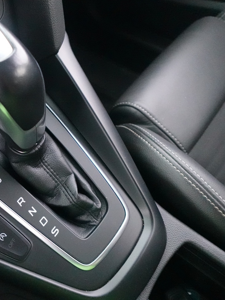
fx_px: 251
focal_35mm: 29
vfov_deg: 61.6
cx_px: 37
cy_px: 149
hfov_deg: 45.2
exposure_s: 1/40
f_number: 2
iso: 6400
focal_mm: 7.6
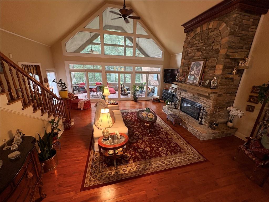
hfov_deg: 102.1
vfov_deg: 85.7
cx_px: 134
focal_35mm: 14
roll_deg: -1.6
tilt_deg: -16.4
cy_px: 101
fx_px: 109
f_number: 2.2
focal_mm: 2.22
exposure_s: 1/60
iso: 250
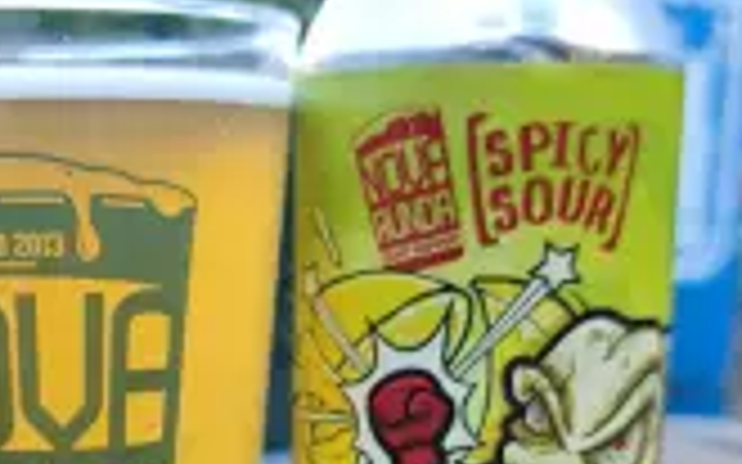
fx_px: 1193
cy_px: 496
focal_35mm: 59
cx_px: 207
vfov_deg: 21.0
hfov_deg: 34.0
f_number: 1.7
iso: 125
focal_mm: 6.06
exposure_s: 1/100
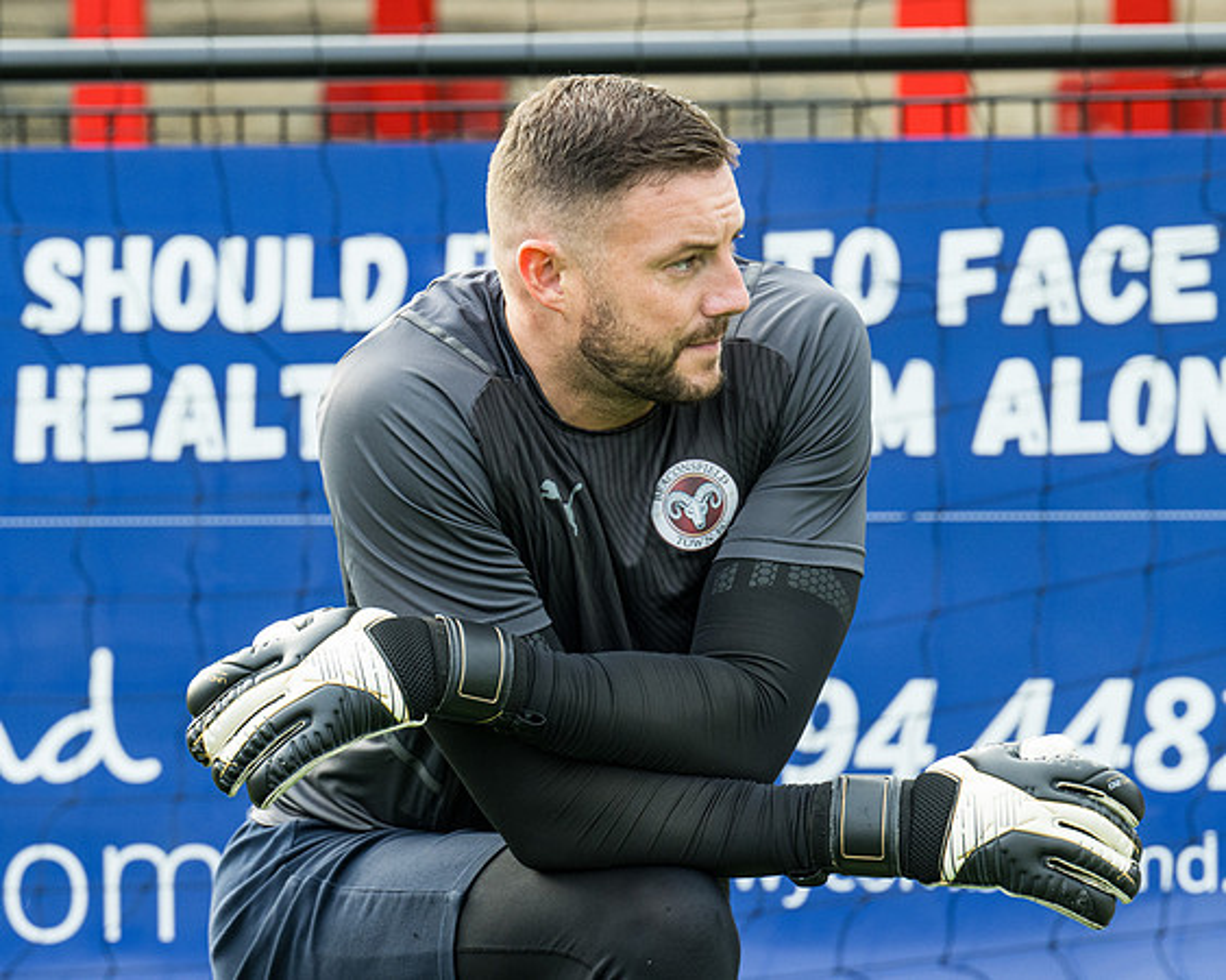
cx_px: 364
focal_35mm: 356
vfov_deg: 4.3
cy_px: 406
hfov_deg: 5.4
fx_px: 12925
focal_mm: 270
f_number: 9
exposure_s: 1/125
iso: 1000
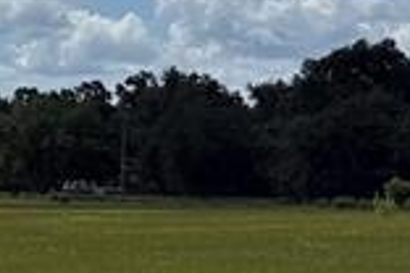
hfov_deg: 9.7
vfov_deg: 8.3
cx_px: -804
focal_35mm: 164
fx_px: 1868
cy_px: 318
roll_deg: +0.7
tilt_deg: -5.2
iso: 80
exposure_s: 1/10309
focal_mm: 6.76
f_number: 1.78
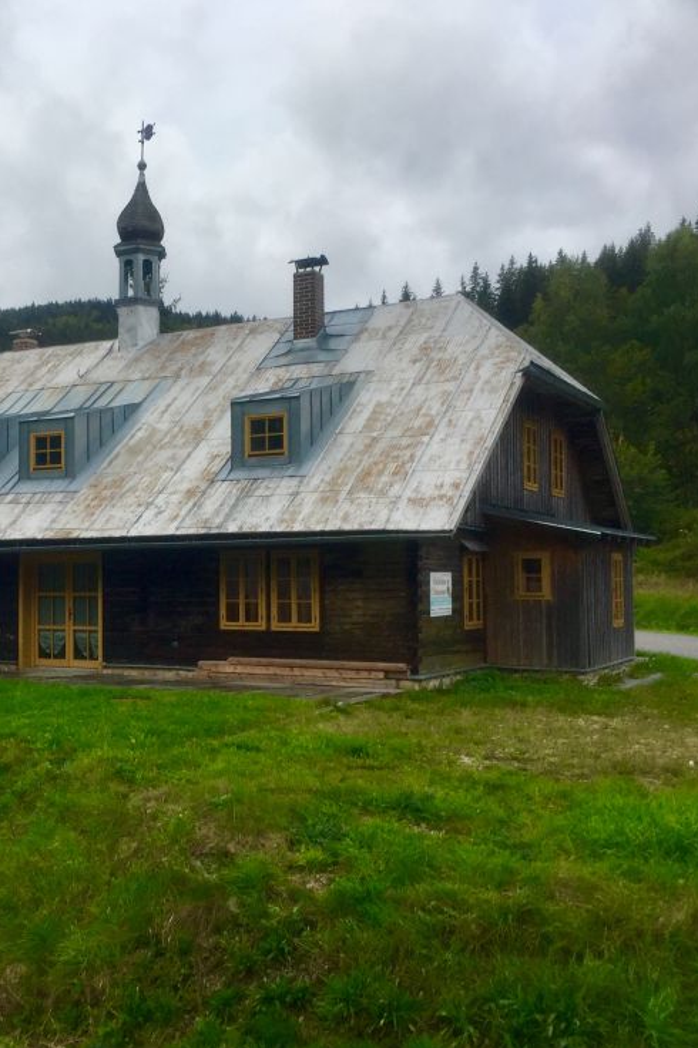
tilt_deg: +3.9
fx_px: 1193
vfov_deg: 47.4
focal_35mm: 41
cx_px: 141
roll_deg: +2.3
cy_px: 530
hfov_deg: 31.8
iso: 32
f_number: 2.2
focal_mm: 4.15
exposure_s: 1/791
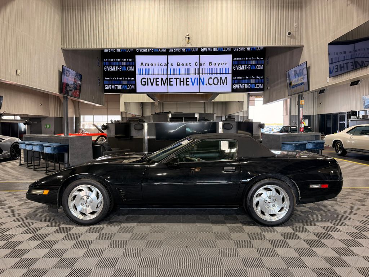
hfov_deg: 71.6
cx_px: 184
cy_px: 138
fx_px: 256
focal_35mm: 24
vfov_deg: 56.8
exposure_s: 1/137
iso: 125
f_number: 1.78
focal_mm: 6.76
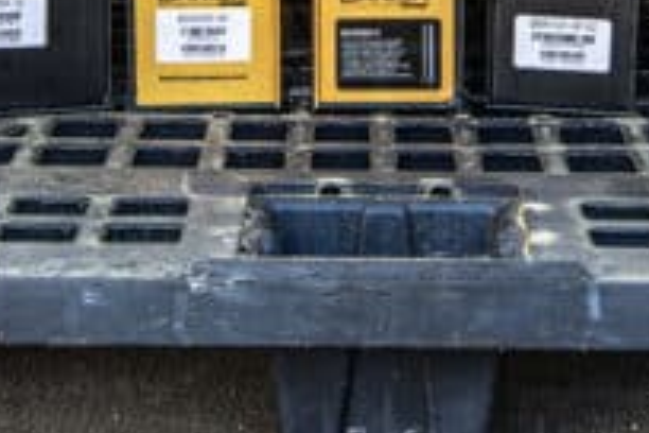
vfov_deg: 9.4
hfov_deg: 14.3
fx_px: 2578
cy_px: -153
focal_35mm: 143
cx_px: 315
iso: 800
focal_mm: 38
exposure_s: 1/250
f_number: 8
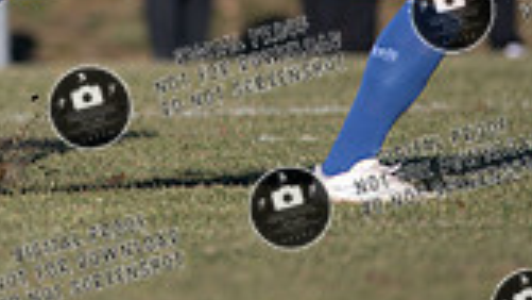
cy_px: -206
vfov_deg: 1.1
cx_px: -233
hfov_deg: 1.9
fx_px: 16282
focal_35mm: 1154
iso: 100
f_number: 3.2
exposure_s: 1/1600
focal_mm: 300
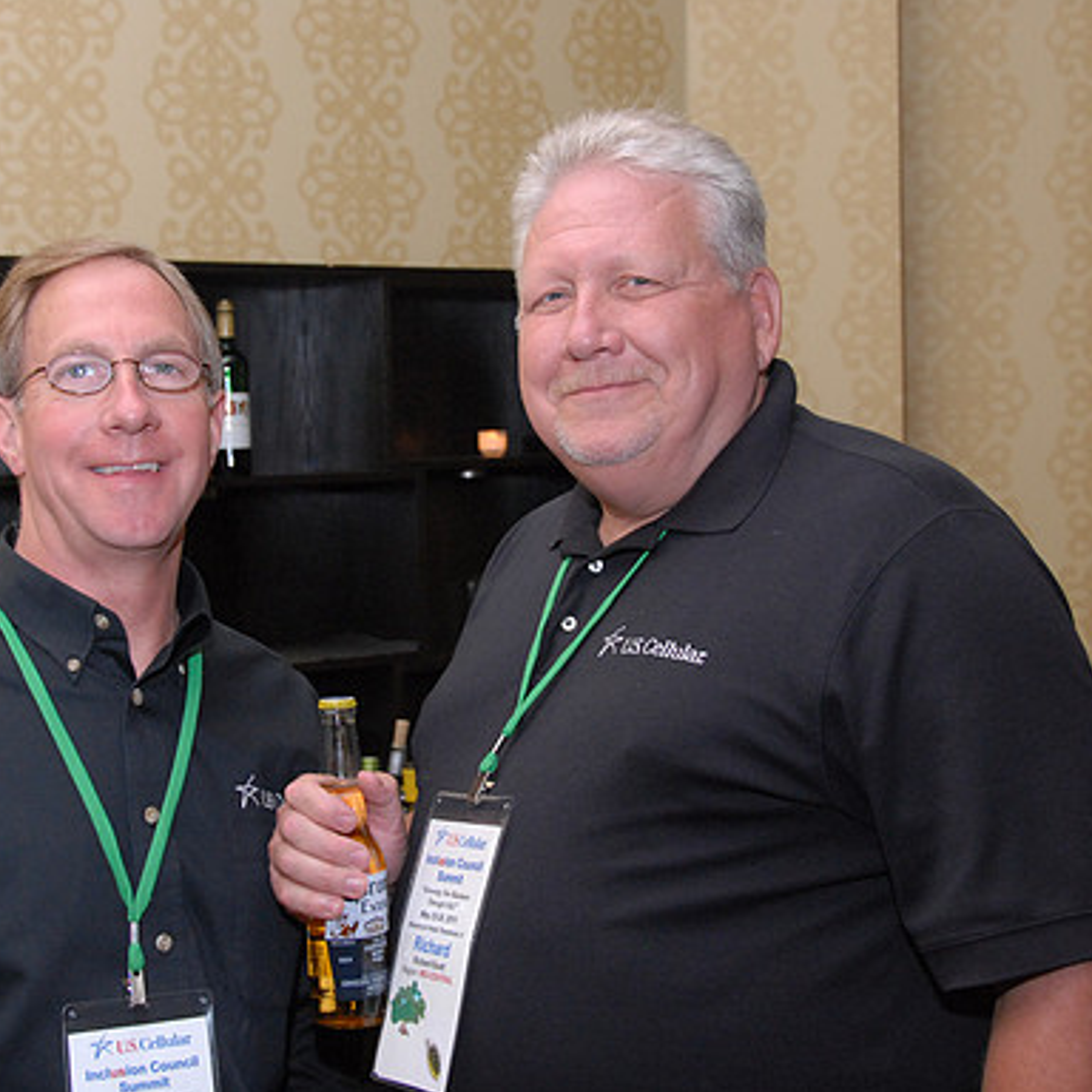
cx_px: 461
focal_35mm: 54
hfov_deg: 31.6
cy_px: 546
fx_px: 1927
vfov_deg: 31.6
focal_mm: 28
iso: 800
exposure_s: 1/50
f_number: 6.3
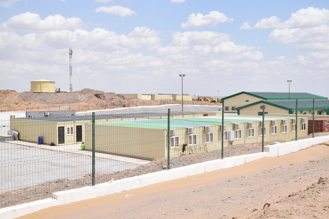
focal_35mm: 42
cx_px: 164
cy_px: 110
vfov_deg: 31.9
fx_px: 384
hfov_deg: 46.4
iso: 800
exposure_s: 1/800
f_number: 14
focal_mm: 28
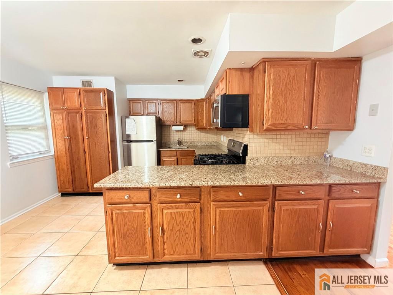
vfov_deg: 85.7
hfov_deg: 102.1
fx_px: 159
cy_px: 148
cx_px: 196
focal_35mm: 14
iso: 800
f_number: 2.2
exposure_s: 1/60
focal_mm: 2.22
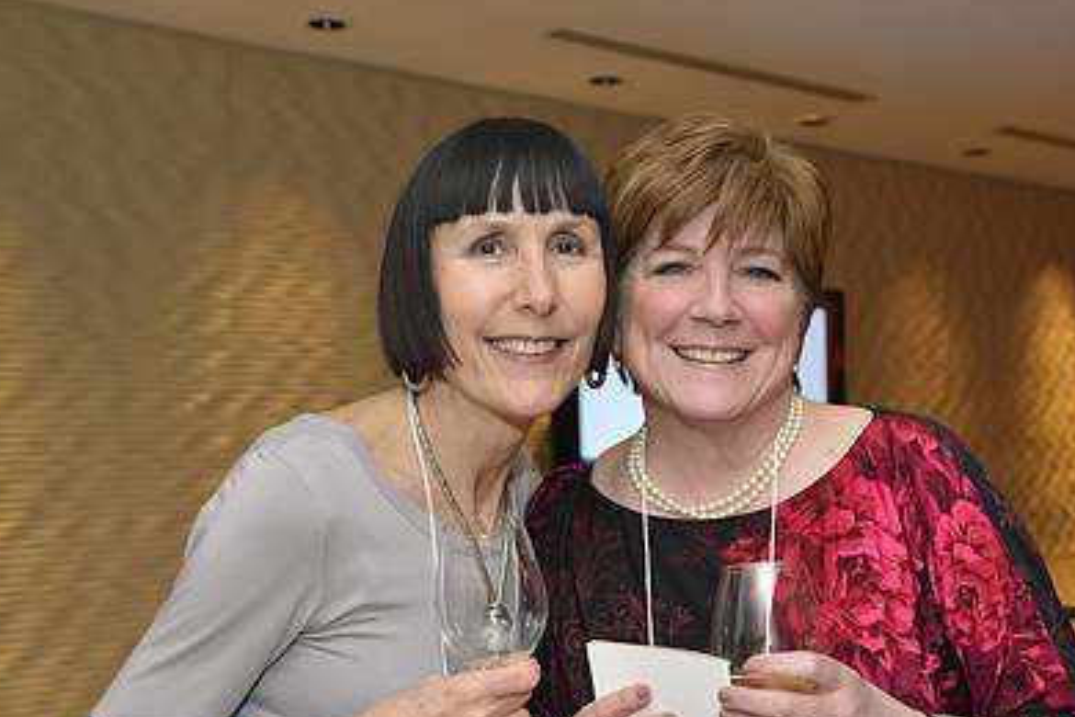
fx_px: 1553
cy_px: 473
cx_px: 711
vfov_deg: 25.9
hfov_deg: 37.8
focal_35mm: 52
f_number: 4
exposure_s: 1/60
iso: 800
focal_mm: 35
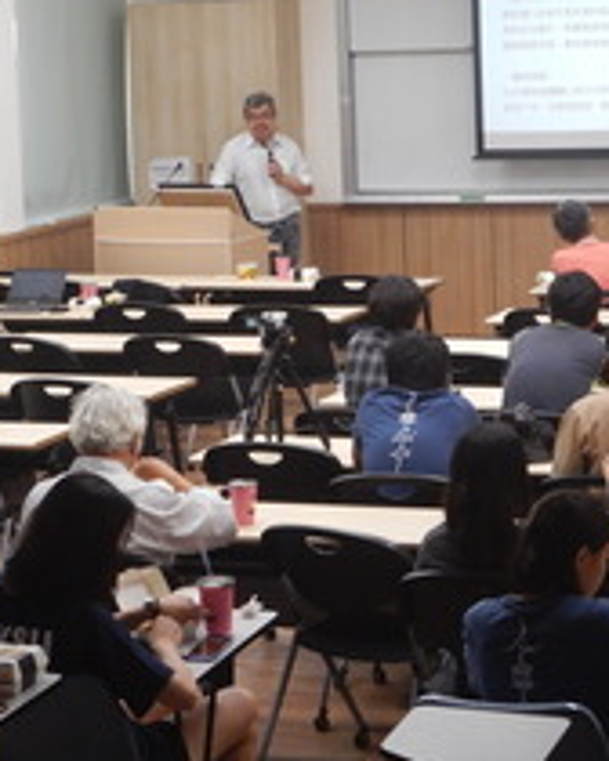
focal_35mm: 104
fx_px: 2343
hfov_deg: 14.8
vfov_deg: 18.4
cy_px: 323
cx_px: 388
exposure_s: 1/30
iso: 400
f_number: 4.4
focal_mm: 10.1
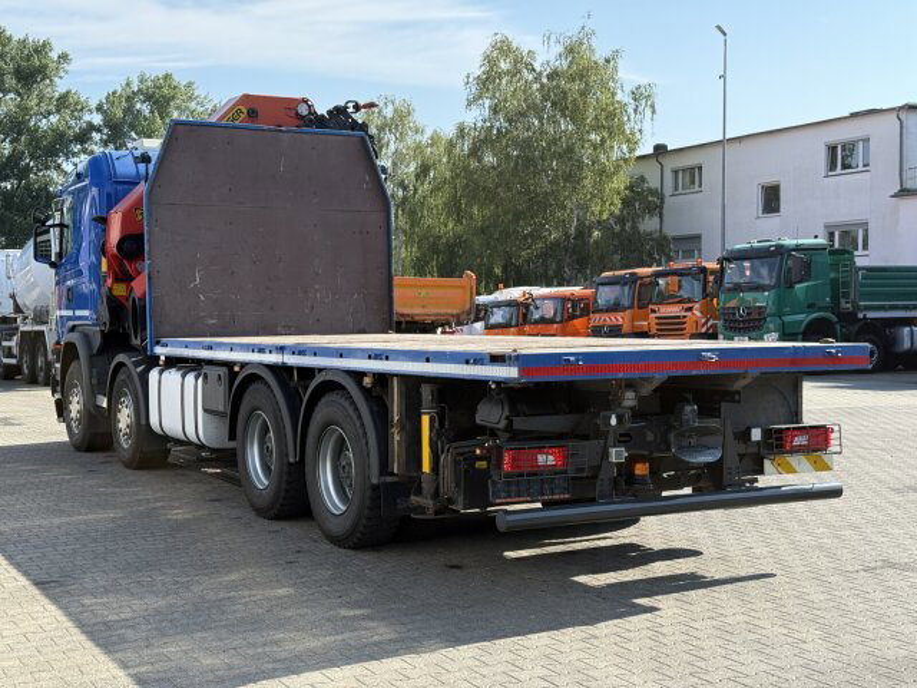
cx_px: 458
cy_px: 344
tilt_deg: -1.5
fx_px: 1272
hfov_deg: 39.7
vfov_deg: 30.3
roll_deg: -0.5
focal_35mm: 48
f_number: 1.78
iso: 100
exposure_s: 1/2146
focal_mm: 6.76
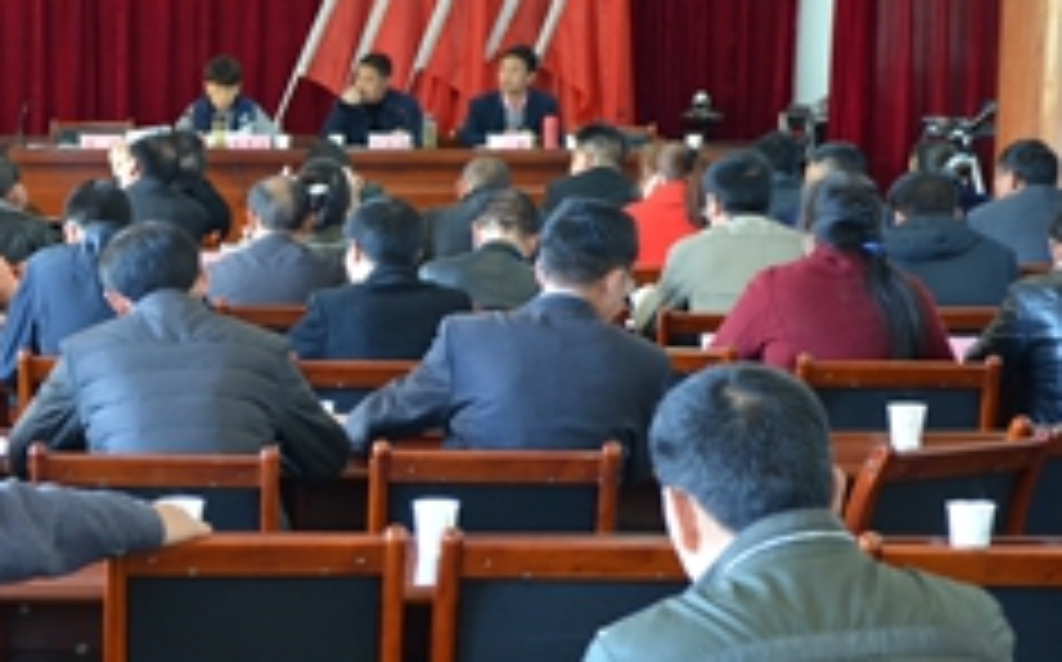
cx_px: 90
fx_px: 3181
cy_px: 376
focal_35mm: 110
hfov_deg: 18.6
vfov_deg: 11.9
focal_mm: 34
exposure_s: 1/30
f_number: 4.2
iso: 900
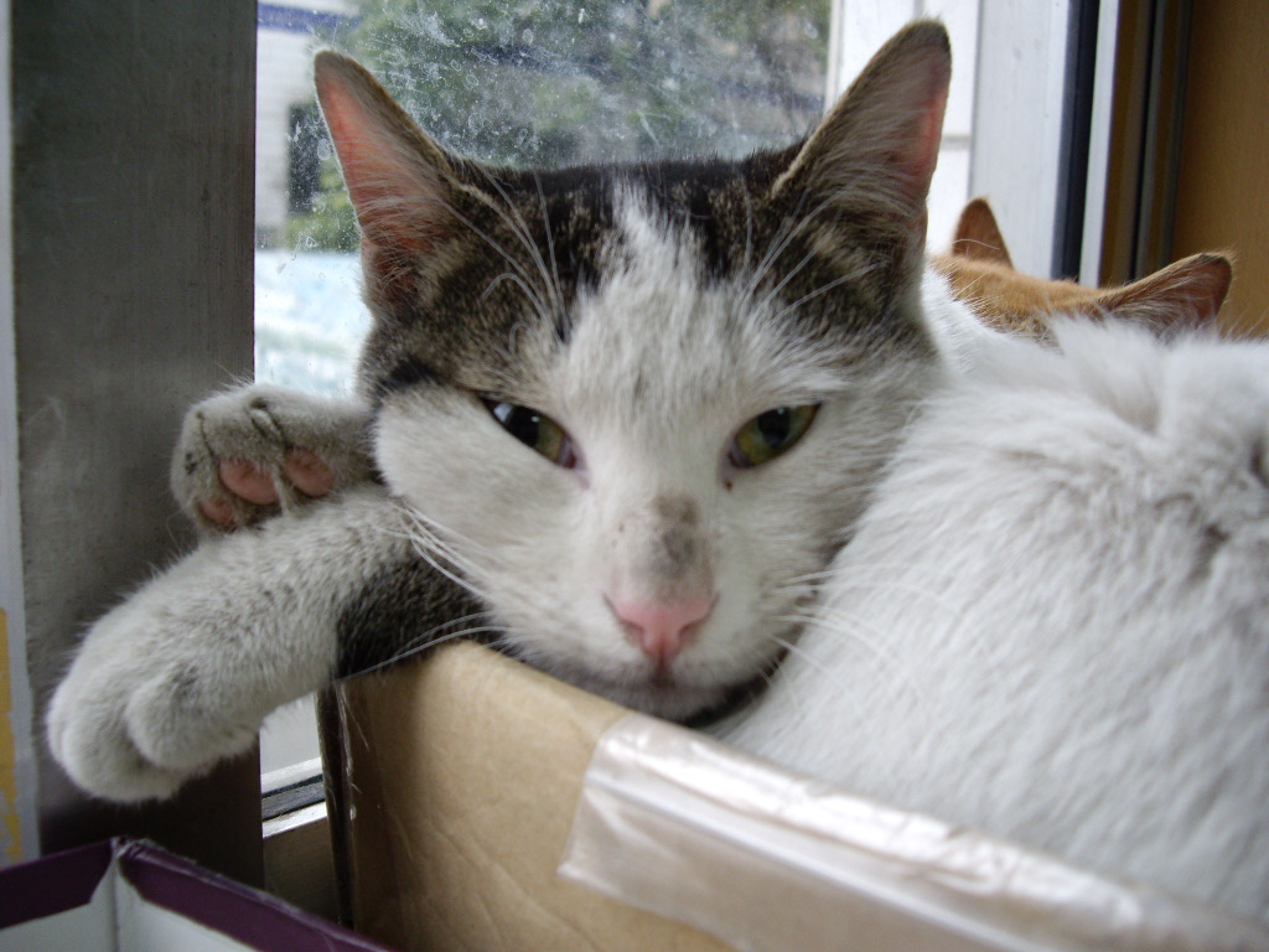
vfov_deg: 37.7
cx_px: 634
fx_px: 1393
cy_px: 476
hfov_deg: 49.0
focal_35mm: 38
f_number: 2.8
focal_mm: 7.9
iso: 200
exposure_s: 1/50
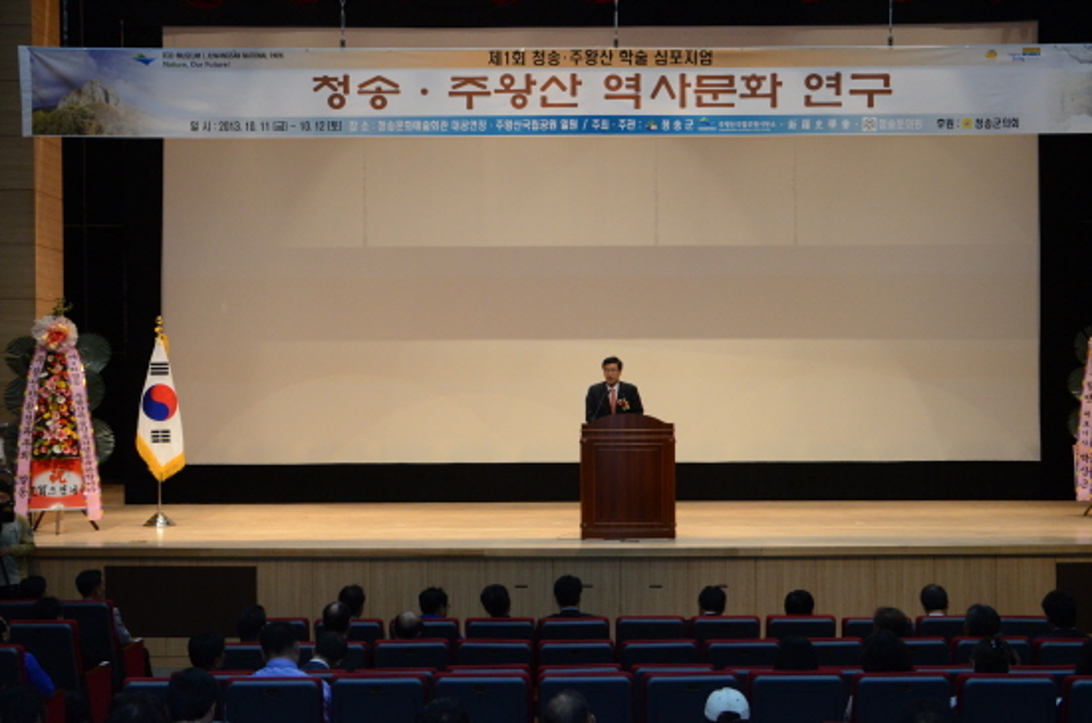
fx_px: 1543
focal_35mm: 51
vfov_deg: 26.4
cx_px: 546
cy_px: 362
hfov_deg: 39.0
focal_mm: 34
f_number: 5.6
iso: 1600
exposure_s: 1/125
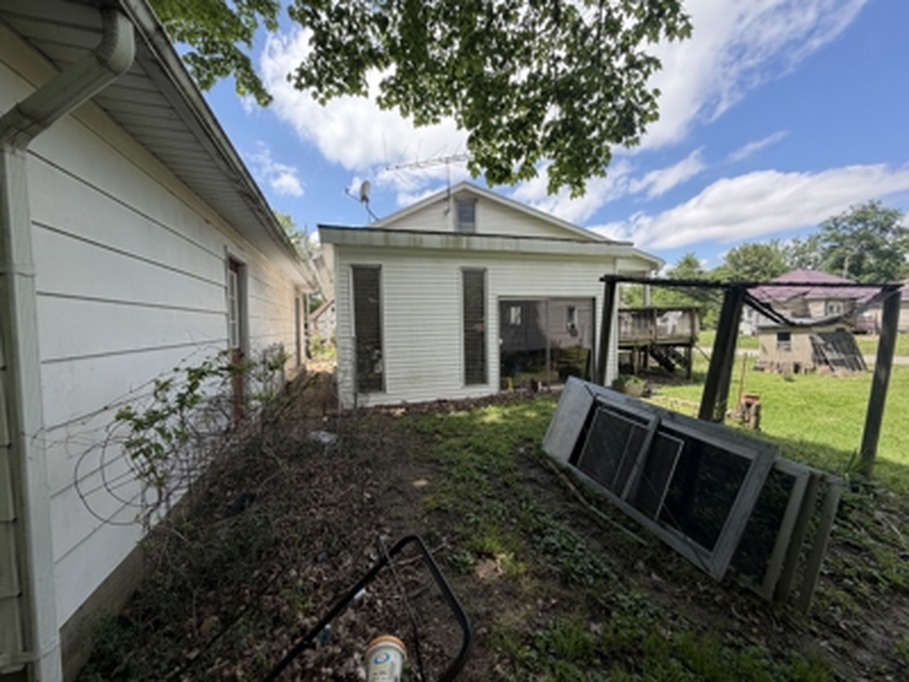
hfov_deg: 102.1
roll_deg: +1.5
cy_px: 341
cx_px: 454
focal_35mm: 14
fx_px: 368
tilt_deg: -1.7
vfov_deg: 85.7
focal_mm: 2.22
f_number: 2.2
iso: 40
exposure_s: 1/734
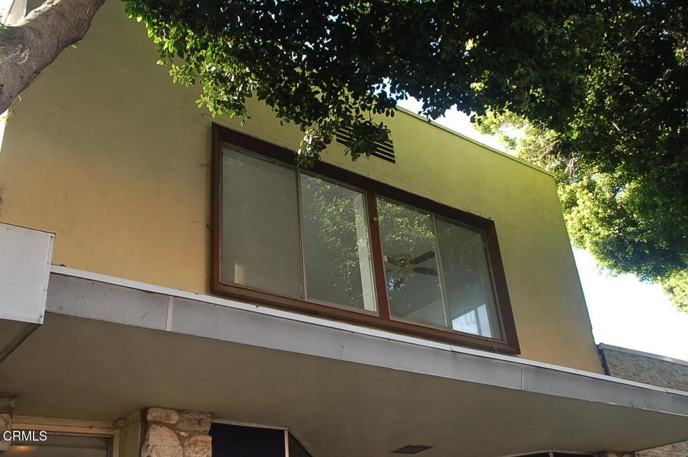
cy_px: 228
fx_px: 716
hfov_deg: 51.3
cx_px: 344
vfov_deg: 35.4
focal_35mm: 38
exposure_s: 1/125
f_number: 5.6
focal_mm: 25
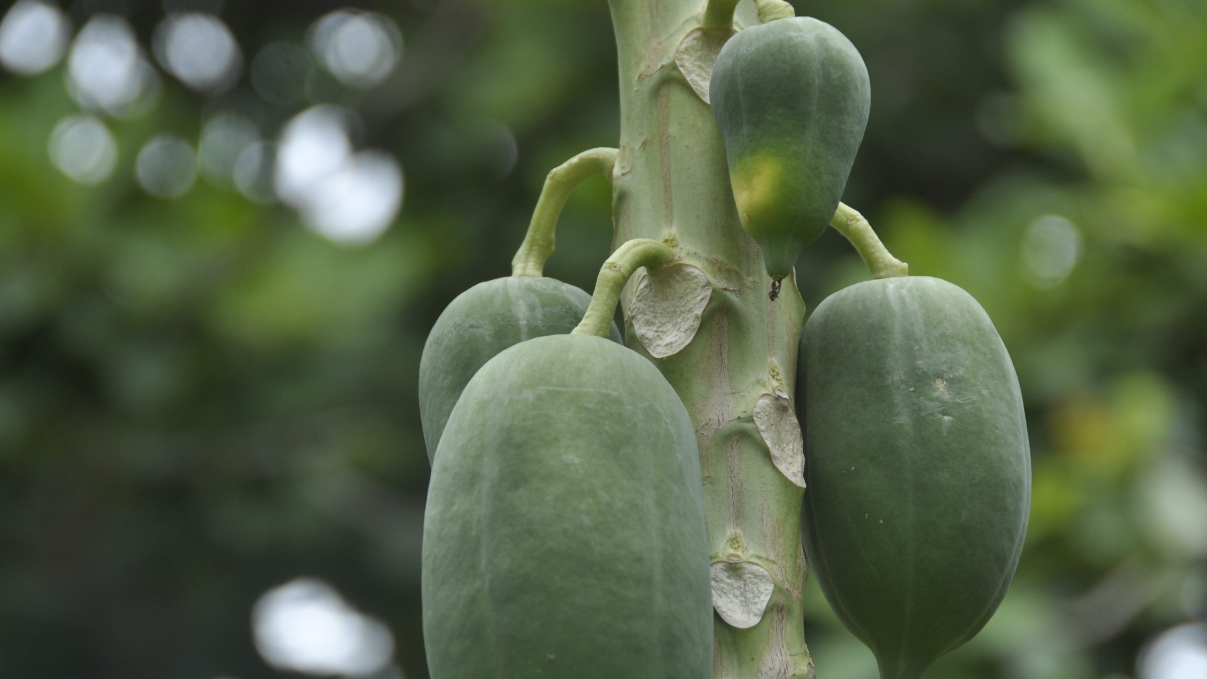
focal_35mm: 249
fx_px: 7969
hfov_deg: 8.7
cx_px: 610
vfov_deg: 4.9
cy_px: 440
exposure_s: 1/400
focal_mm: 130
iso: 200
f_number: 5.6
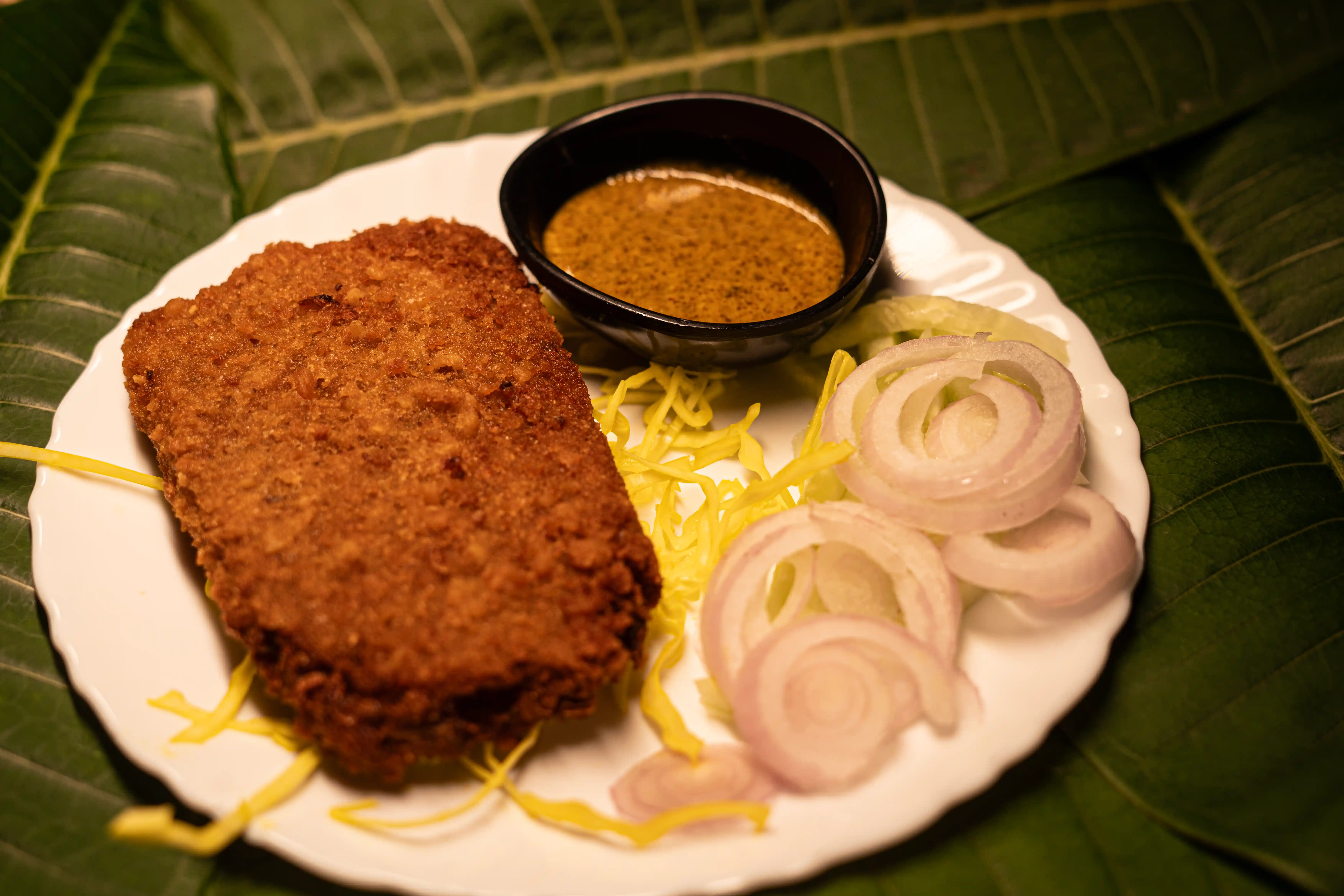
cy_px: 448
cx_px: 672
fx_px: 1867
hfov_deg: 39.6
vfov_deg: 27.0
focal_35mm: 50
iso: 250
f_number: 4
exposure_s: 1/200
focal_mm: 50
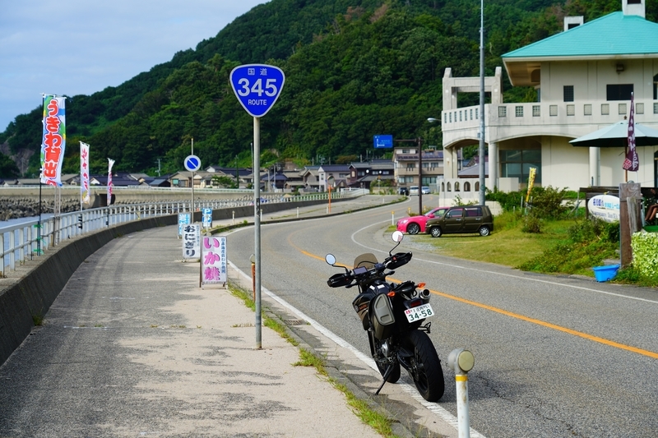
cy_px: 219
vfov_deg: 16.8
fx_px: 1480
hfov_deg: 25.1
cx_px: 329
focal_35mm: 81
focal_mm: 81
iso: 100
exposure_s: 1/500
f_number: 5.6
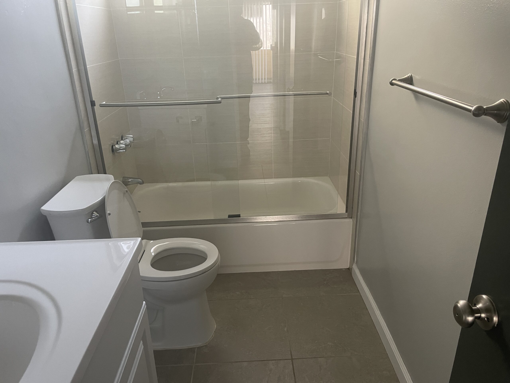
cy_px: 192
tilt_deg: -23.7
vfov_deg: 53.1
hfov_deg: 67.3
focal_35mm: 26
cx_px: 255
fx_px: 383
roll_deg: +2.2
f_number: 1.6
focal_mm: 4.2
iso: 200
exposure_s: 1/60
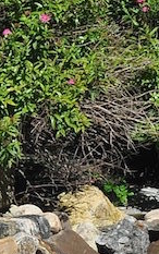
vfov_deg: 5.4
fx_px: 2644
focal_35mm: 382
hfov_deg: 3.4
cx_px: -1
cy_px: 495
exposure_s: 1/640
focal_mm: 40
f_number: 13
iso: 800
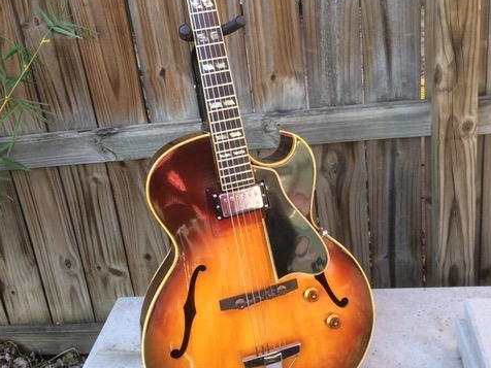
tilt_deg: -19.0
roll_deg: +8.3
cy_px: 121
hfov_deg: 47.9
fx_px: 553
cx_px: 246
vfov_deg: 36.4
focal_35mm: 39
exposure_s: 1/120
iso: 50
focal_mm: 4.15
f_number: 2.2
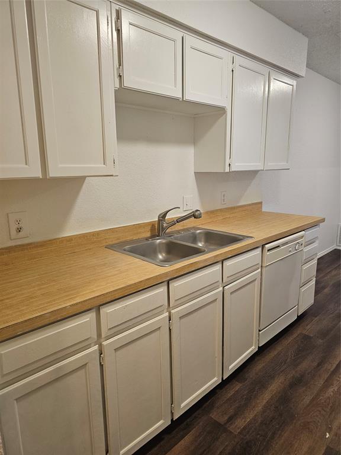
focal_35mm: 23
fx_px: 302
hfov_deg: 58.9
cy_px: 228
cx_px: 170
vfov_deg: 73.9
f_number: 1.7
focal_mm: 6.3
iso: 320
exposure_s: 1/120
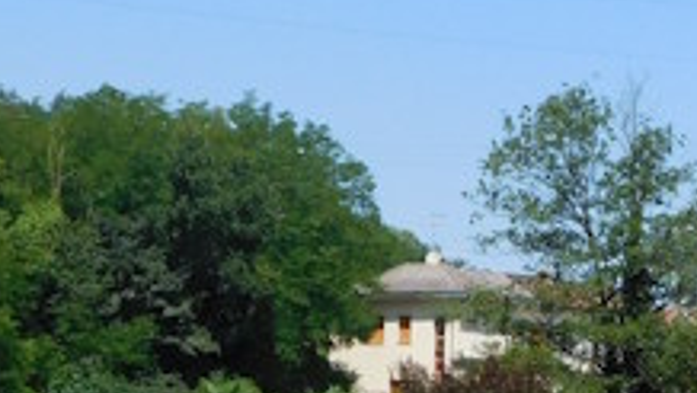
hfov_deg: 14.8
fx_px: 2589
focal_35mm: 140
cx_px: 870
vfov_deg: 8.7
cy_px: 348
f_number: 3.8
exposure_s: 1/1000
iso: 125
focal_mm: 6.2
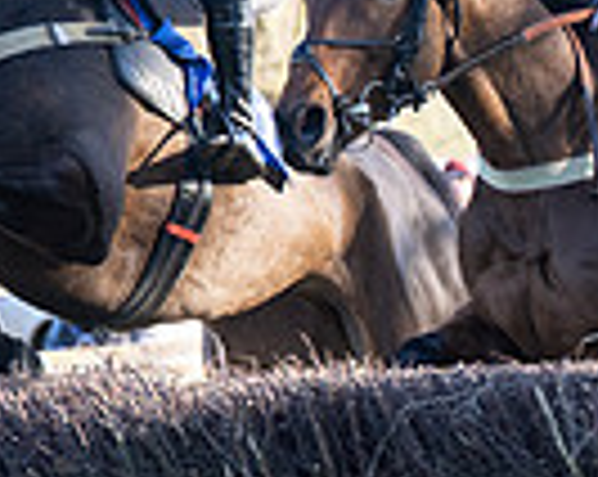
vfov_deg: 4.1
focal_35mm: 374
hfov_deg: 5.2
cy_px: 224
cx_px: 523
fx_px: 6610
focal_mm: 70
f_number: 2.8
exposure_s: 1/1250
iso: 800
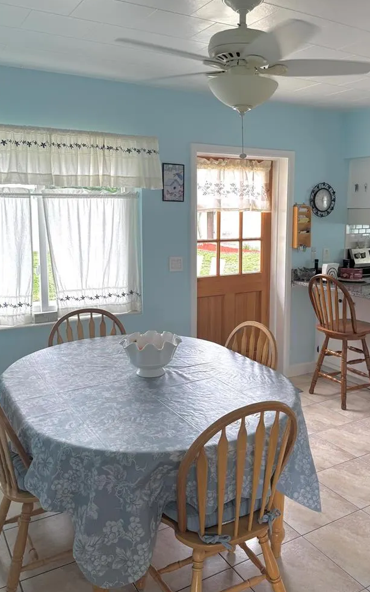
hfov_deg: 40.3
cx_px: 233
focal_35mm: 31
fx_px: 501
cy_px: 263
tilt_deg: -6.8
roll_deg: -0.1
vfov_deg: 61.1
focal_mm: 6.76
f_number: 1.78
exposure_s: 1/120
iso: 80
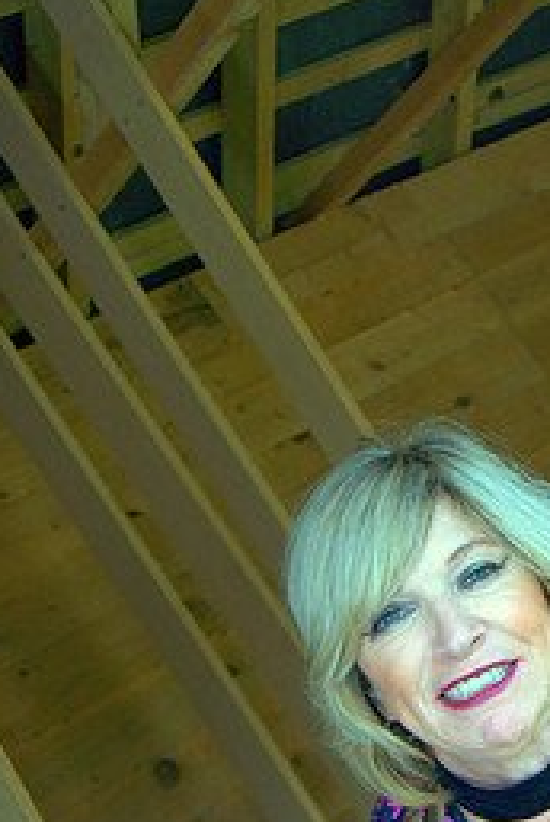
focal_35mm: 92
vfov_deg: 21.9
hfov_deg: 14.8
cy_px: 656
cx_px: 452
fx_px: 2100
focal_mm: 35
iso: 100
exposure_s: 1/200
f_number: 5
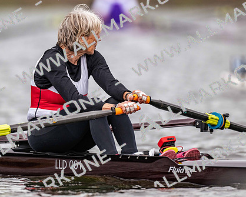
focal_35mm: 781
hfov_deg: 2.5
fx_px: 5690
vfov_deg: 2.0
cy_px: 86
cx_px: 88
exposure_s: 1/2500
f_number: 4
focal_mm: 600
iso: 720
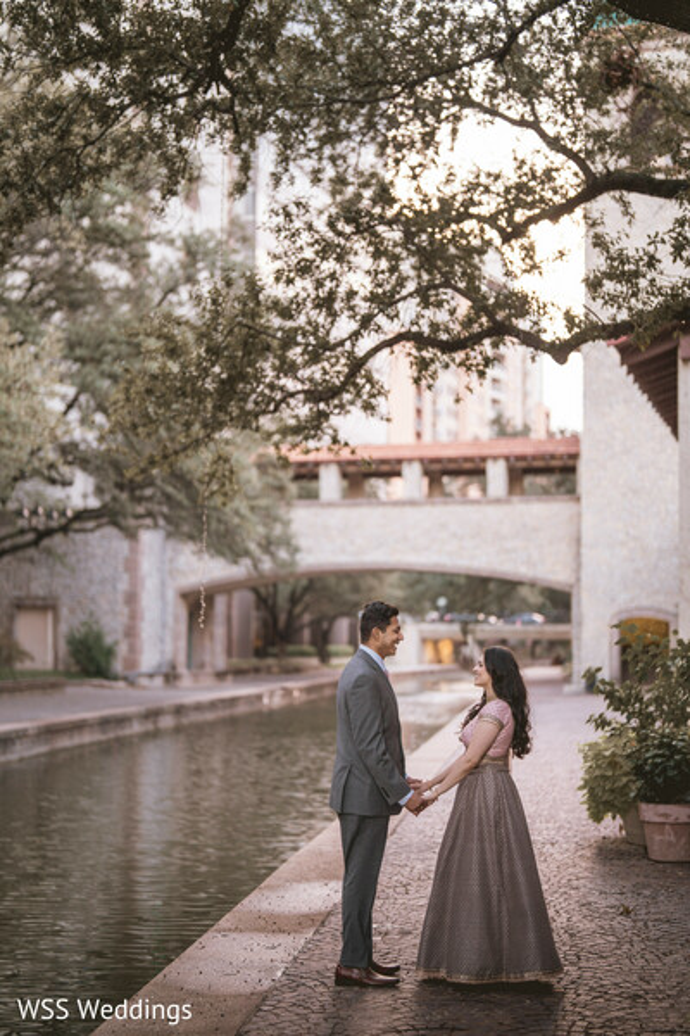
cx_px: 345
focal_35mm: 50
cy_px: 518
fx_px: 1437
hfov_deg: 27.0
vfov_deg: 39.6
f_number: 1.2
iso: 250
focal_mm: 50
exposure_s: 1/320
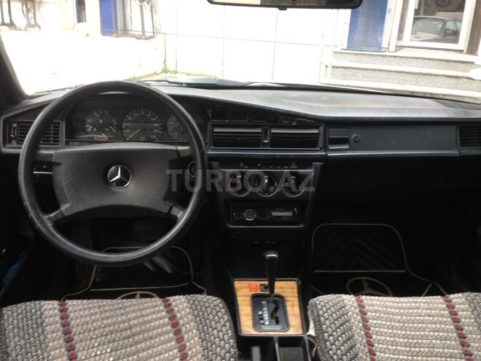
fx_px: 459
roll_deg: -2.9
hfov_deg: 55.4
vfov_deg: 42.9
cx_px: 240
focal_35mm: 33
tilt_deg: -19.7
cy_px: 180
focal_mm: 4.12
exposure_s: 1/20
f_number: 2.4
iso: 64
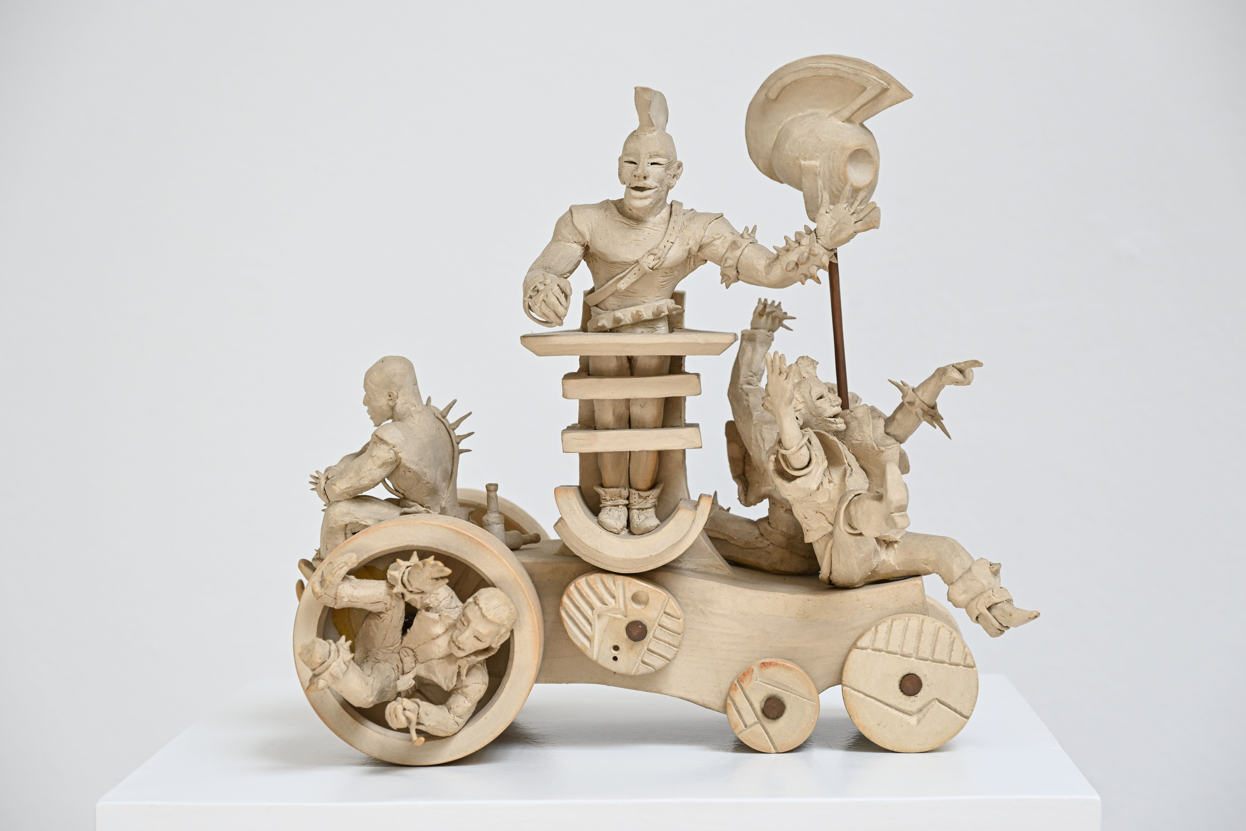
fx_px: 2769
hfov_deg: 25.4
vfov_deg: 17.1
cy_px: 416
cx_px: 623
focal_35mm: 80
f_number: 6.3
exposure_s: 1/125
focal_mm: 80
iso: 400
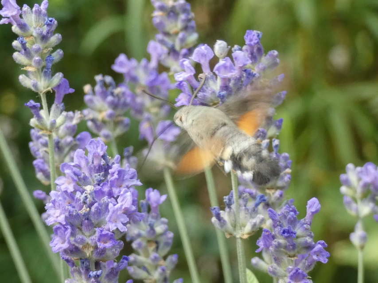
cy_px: 142
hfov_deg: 7.9
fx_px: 2730
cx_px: 189
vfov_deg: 5.9
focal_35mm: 250
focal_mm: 44.8
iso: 400
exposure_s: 1/80
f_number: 5.5
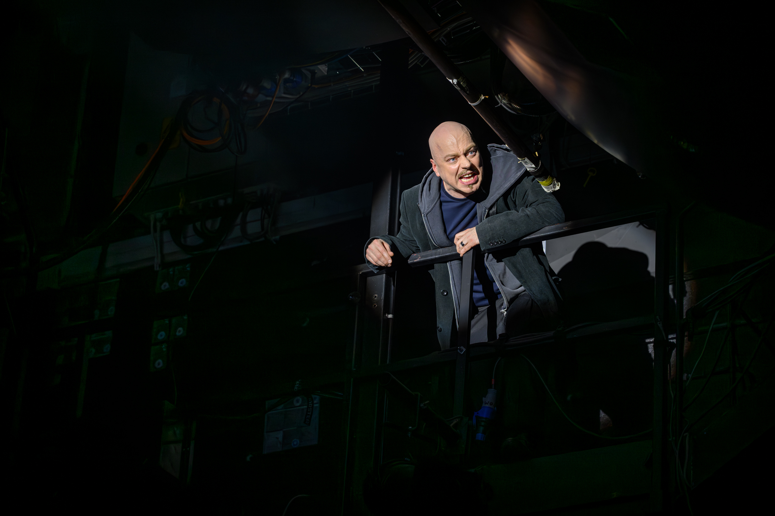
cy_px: 258
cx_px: 388
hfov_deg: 17.1
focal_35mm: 120
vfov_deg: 11.4
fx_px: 2583
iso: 1250
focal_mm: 120
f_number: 4
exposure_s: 1/320
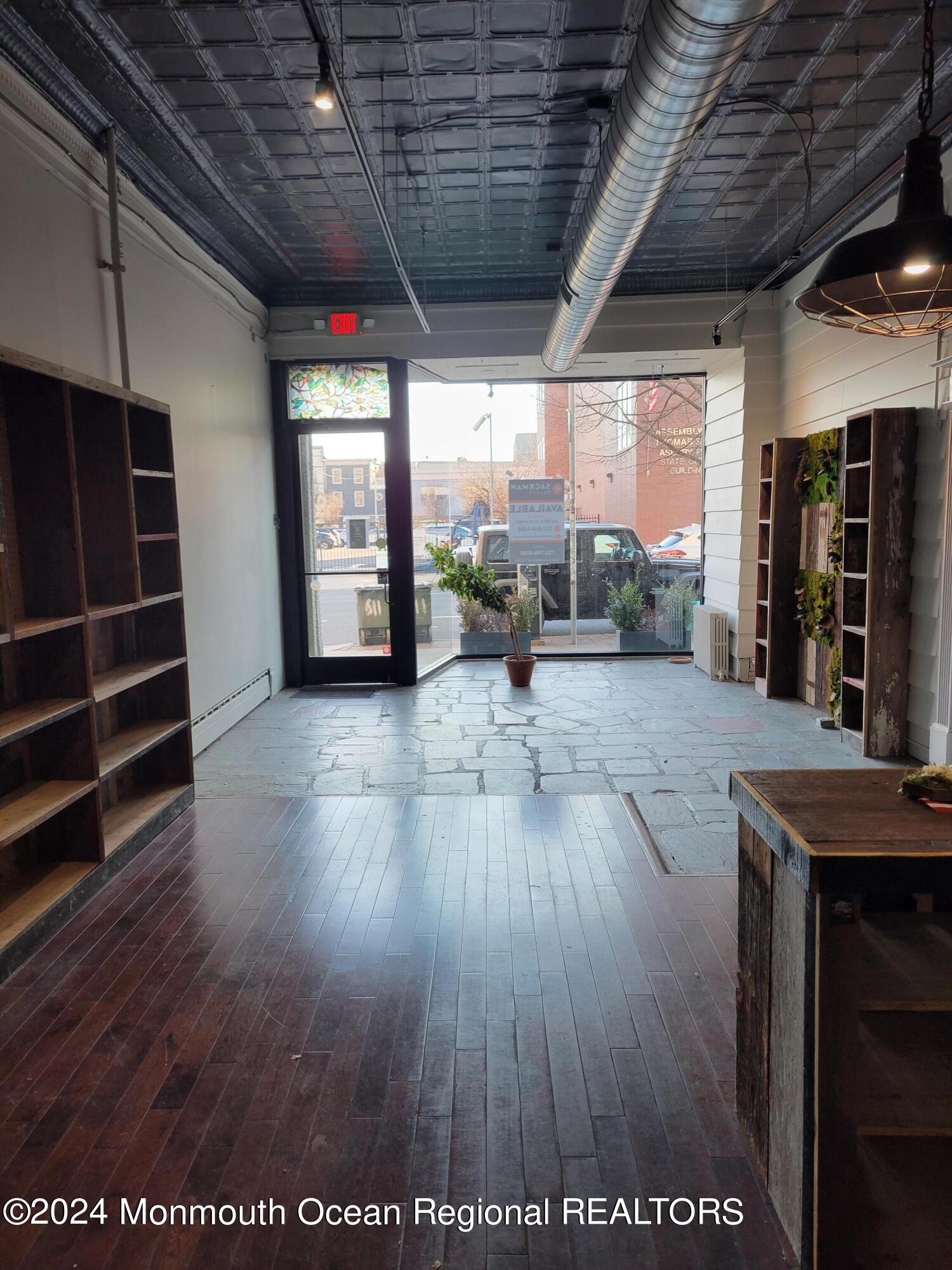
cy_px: 635
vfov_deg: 67.3
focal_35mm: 26
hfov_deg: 53.1
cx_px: 476
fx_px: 953
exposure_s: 1/120
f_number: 1.8
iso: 64
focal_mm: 5.4
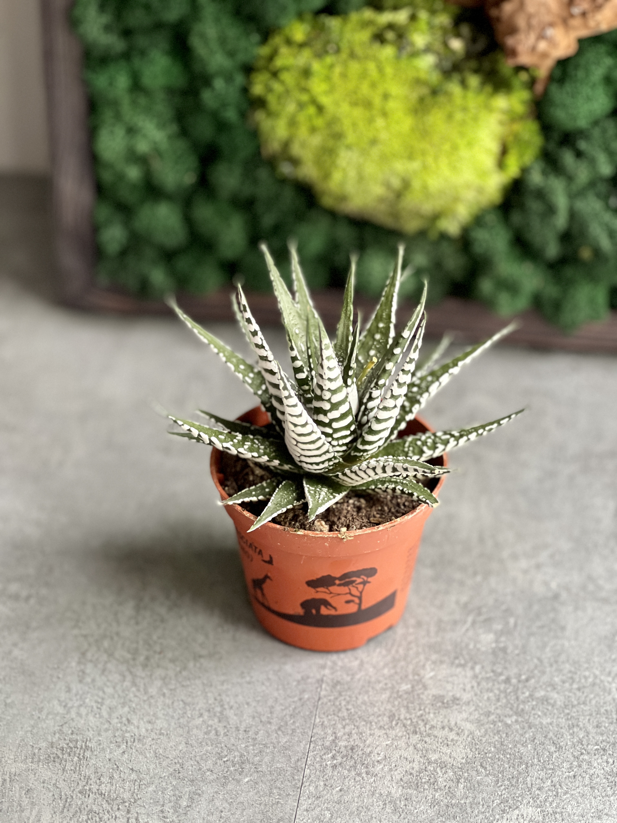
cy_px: 412
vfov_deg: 25.3
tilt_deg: -35.4
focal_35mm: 77
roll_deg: -1.5
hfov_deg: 19.1
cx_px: 308
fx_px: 1830
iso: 320
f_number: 2.8
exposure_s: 1/40
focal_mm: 9
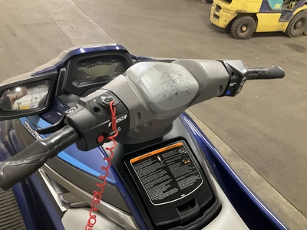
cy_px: 115
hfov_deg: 61.7
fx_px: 257
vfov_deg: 48.2
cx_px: 154
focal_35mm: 29
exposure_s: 1/40
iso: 250
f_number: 1.8
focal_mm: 3
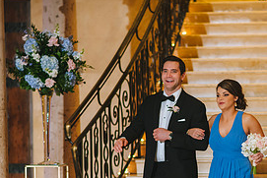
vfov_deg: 7.5
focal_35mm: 182
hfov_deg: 11.3
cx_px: 193
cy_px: 170
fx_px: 1350
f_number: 2
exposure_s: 1/160
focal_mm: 85
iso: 1600
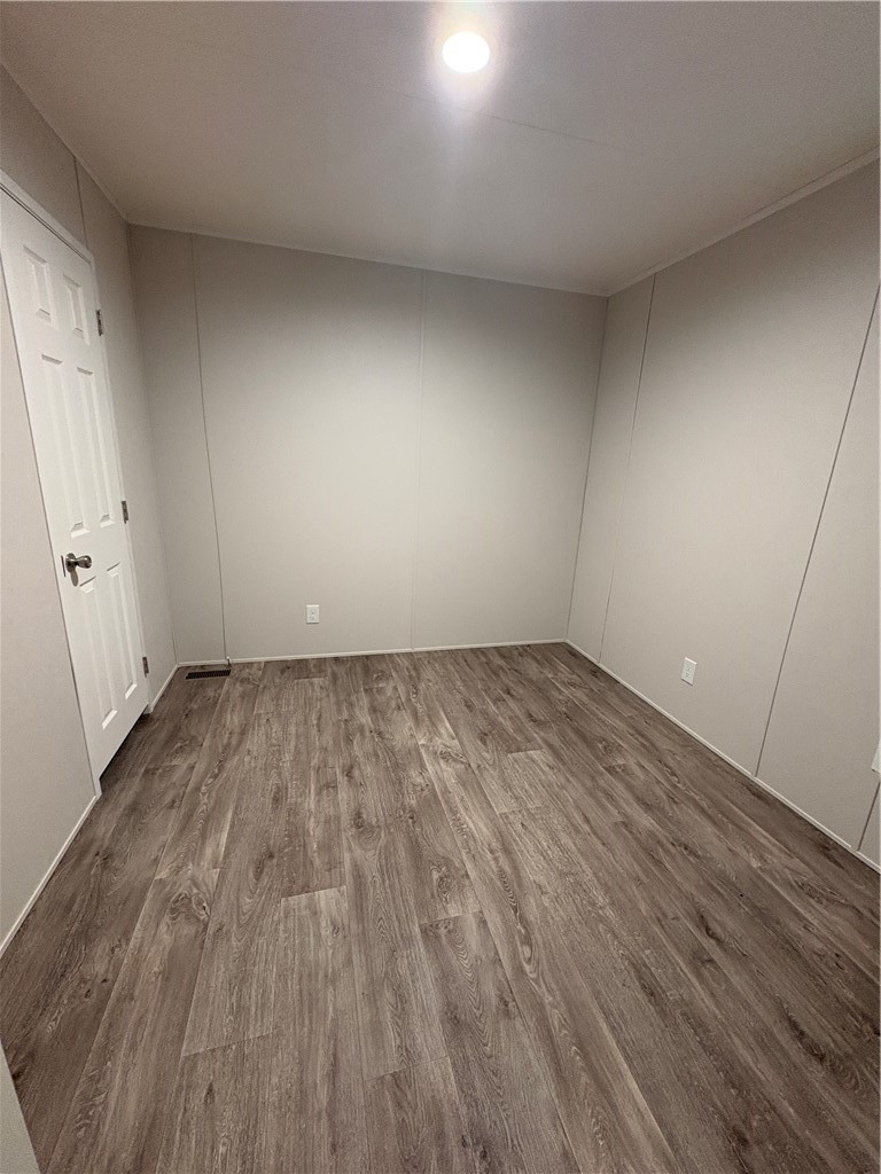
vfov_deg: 102.1
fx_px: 475
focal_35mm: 14
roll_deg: -2.2
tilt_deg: -13.9
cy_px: 587
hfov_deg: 85.7
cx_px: 440
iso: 320
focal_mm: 2.22
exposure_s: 1/60
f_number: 2.2
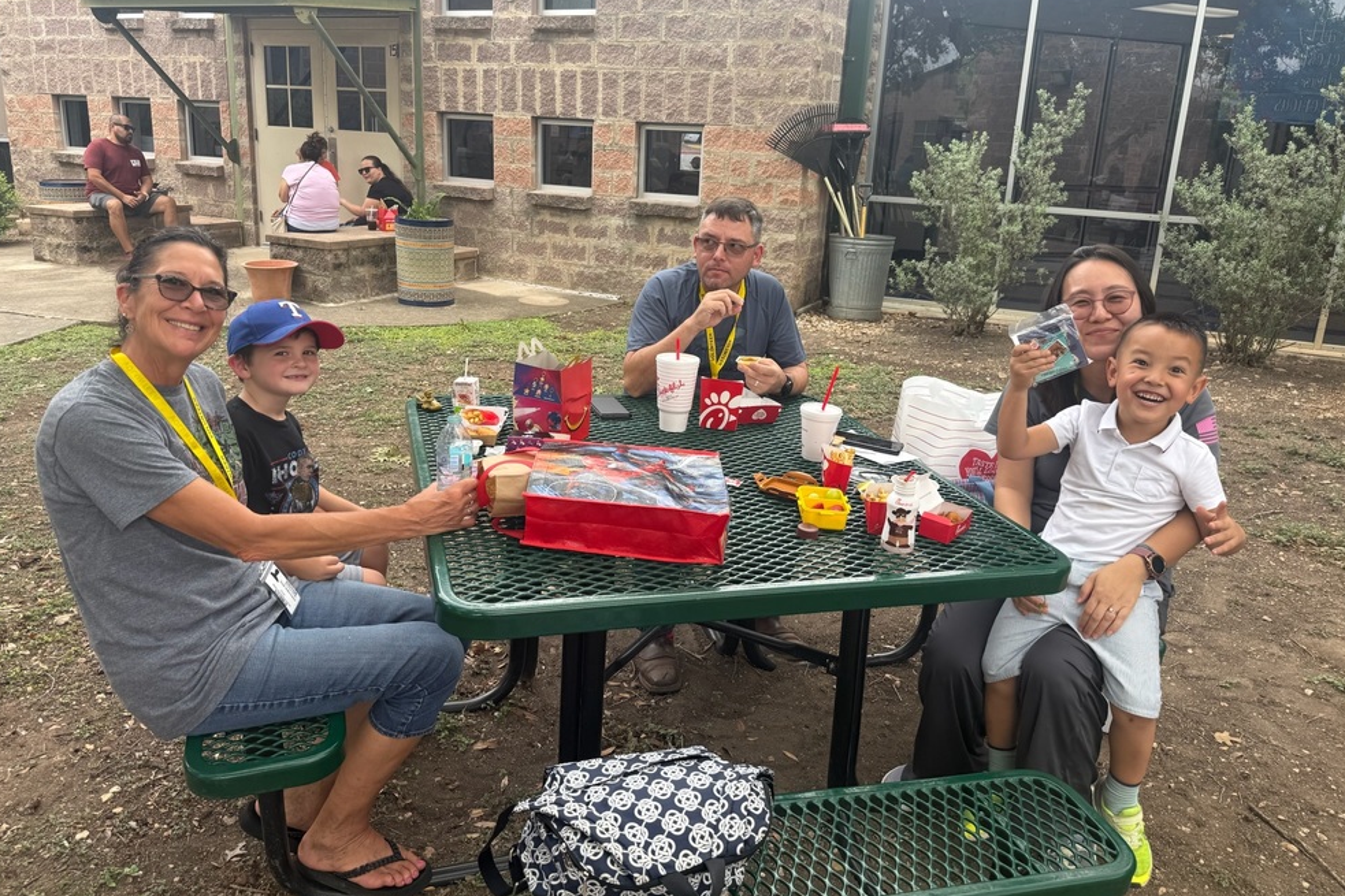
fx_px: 971
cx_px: 664
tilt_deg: -15.0
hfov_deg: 69.4
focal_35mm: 26
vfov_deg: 49.5
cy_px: 401
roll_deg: -2.1
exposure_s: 1/649
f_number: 1.78
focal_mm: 6.76
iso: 80
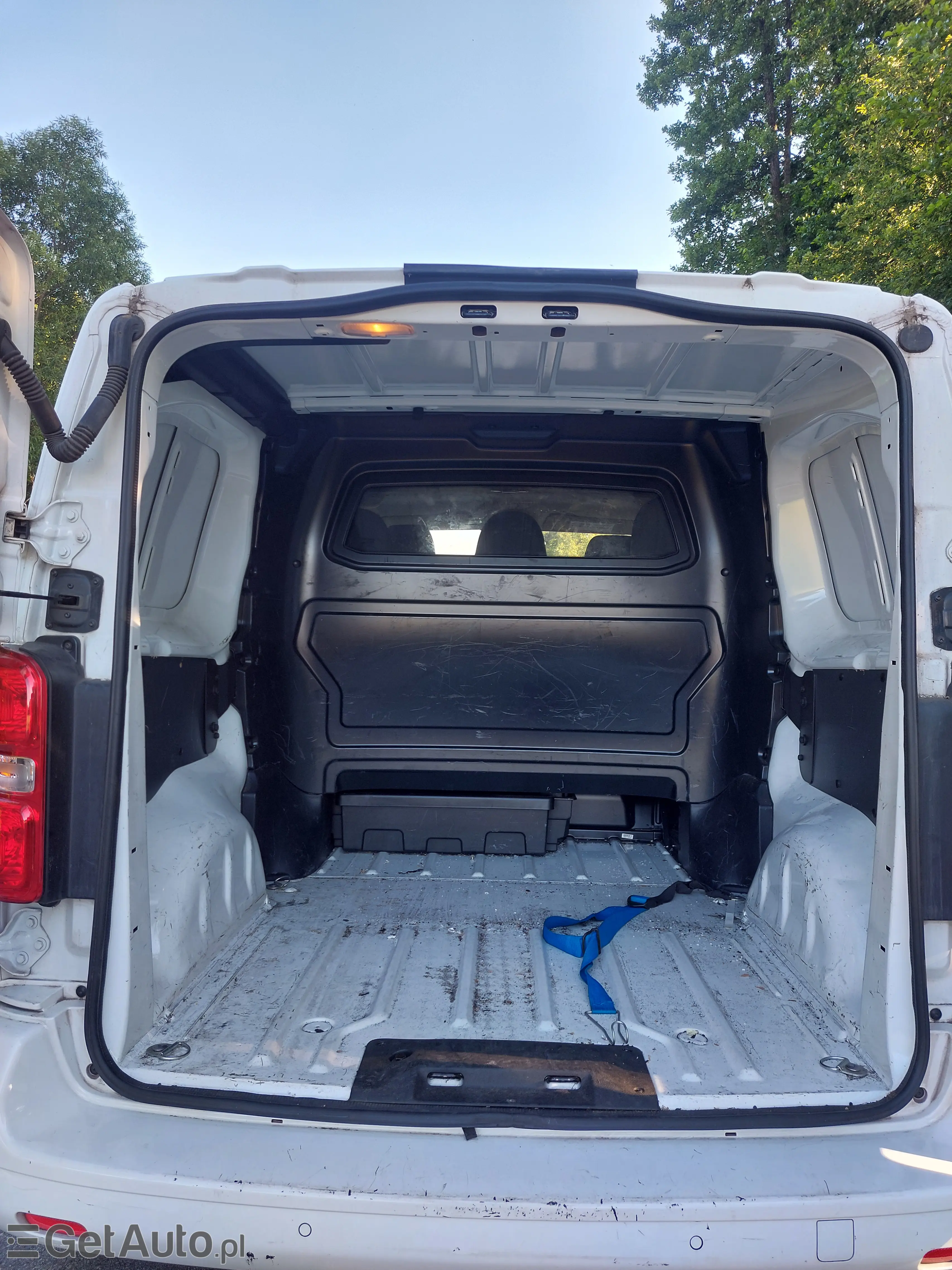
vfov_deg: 69.4
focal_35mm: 25
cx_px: 476
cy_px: 635
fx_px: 917
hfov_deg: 54.9
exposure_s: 1/107
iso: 25
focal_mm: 5.23
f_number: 1.8
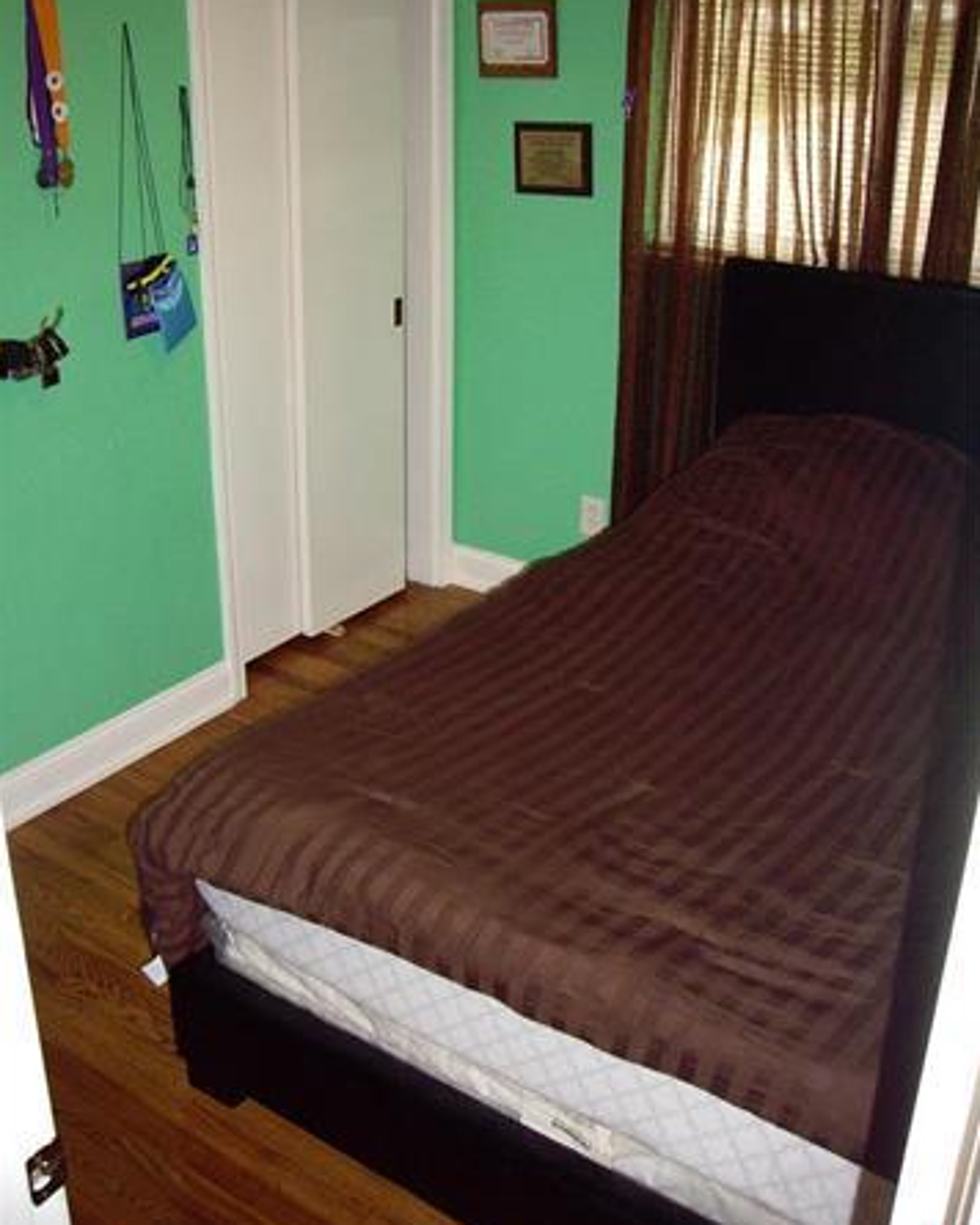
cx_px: 490
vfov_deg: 45.8
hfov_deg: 37.3
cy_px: 603
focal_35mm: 40
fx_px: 1450
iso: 200
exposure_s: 1/40
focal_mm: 6.2
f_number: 2.7
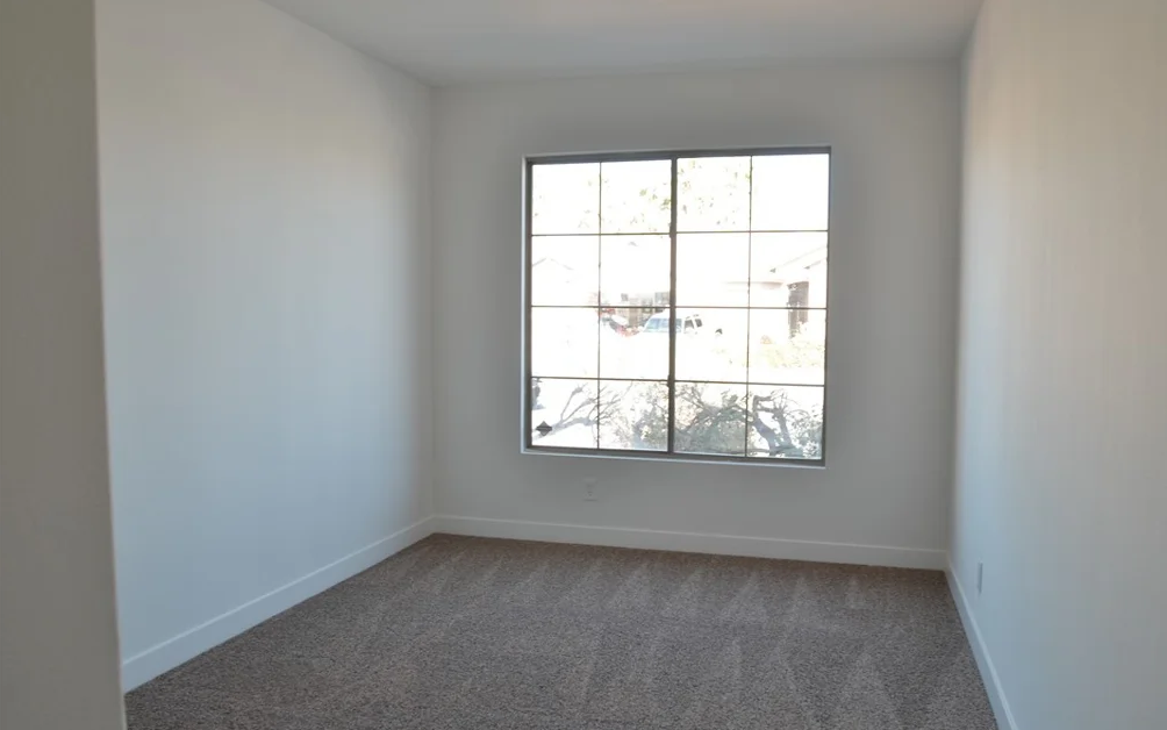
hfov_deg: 66.5
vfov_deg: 44.6
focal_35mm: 28
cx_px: 593
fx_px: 891
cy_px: 371
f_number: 4.5
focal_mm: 18
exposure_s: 1/80
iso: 200
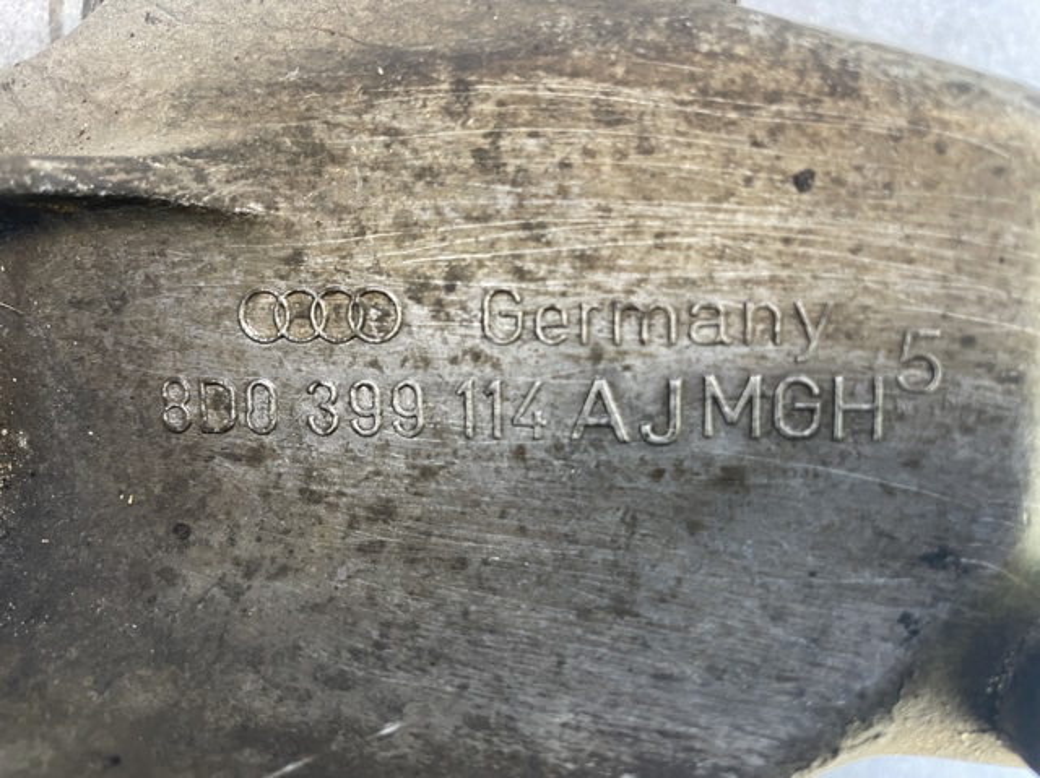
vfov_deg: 53.0
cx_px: 520
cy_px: 389
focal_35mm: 26
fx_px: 781
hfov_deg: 67.3
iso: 160
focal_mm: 4.2
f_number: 1.6
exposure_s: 1/60
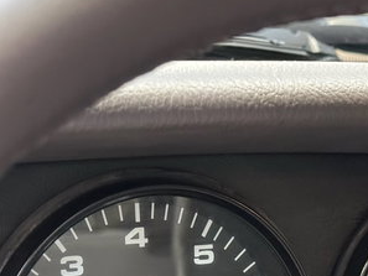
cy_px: 245
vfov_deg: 11.9
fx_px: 1319
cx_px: 336
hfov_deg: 15.7
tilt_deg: -11.0
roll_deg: -0.6
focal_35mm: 124
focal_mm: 6.76
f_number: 1.78
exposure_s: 1/25
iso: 640
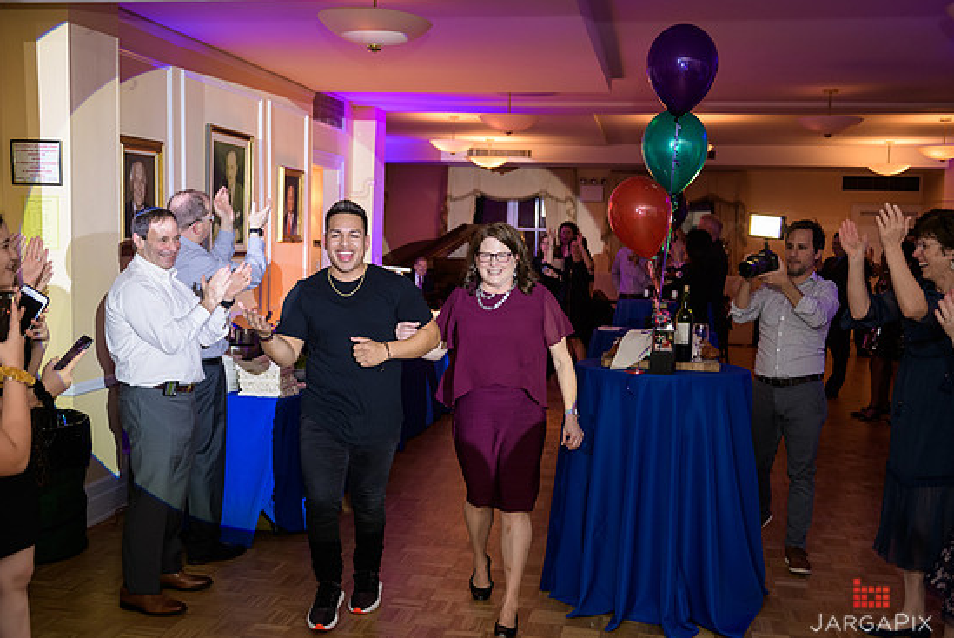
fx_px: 1008
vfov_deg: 35.1
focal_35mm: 38
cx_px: 473
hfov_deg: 50.7
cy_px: 333
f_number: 3.2
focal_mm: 36
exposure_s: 1/125
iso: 800
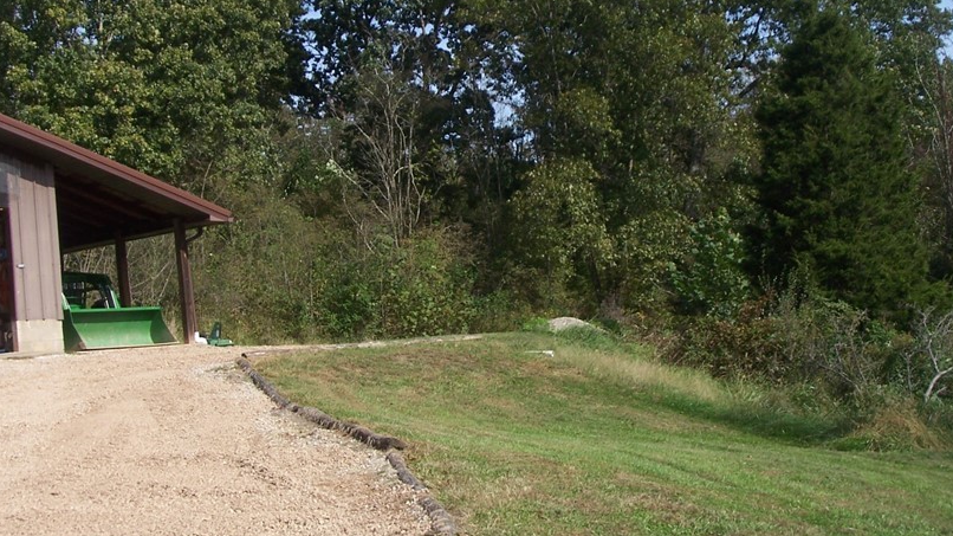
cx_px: 506
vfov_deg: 22.2
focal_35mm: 54
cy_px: 206
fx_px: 1364
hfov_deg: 38.5
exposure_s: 1/640
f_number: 3.9
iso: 64
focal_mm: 6.4
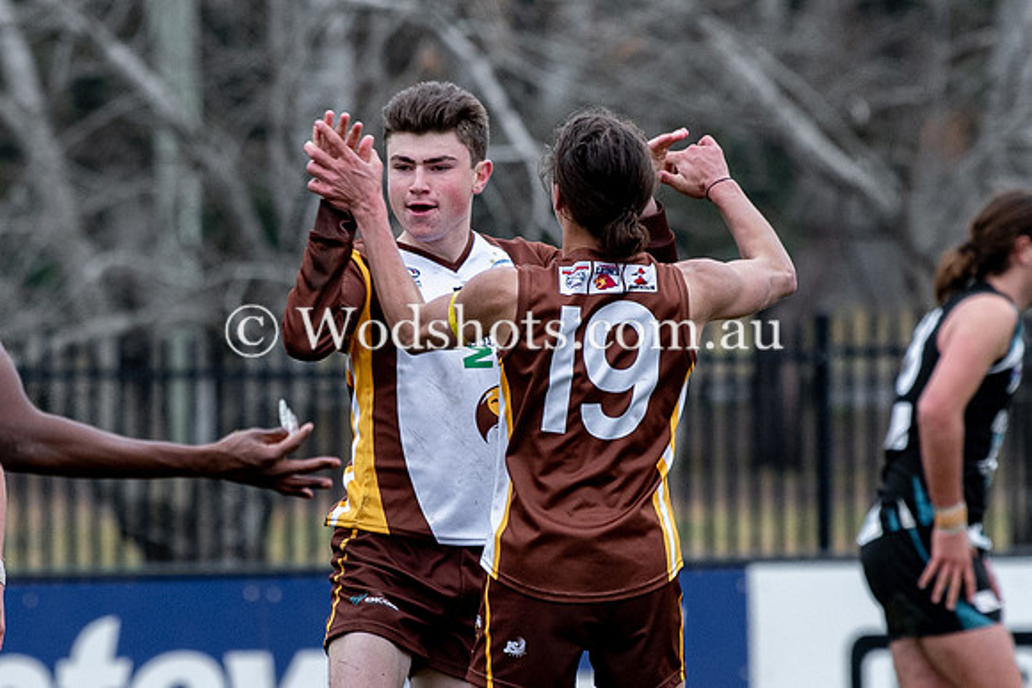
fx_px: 25679
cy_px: 413
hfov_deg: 2.3
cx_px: 396
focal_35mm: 896
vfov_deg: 1.5
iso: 360
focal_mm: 200
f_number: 4
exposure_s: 1/800
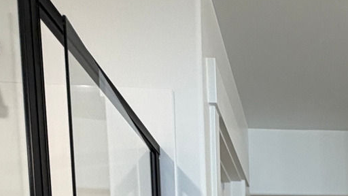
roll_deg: -0.3
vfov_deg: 15.5
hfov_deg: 31.1
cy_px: 398
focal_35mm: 61
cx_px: 368
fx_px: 563
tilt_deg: -5.0
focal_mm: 2.22
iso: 200
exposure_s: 1/60
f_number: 2.2
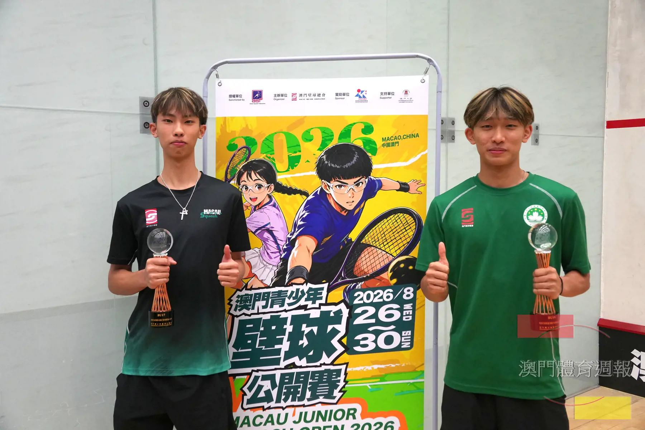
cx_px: 322
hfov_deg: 53.1
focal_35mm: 36
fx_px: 645
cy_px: 215
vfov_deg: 36.9
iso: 1600
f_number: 4
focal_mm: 24
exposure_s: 1/640
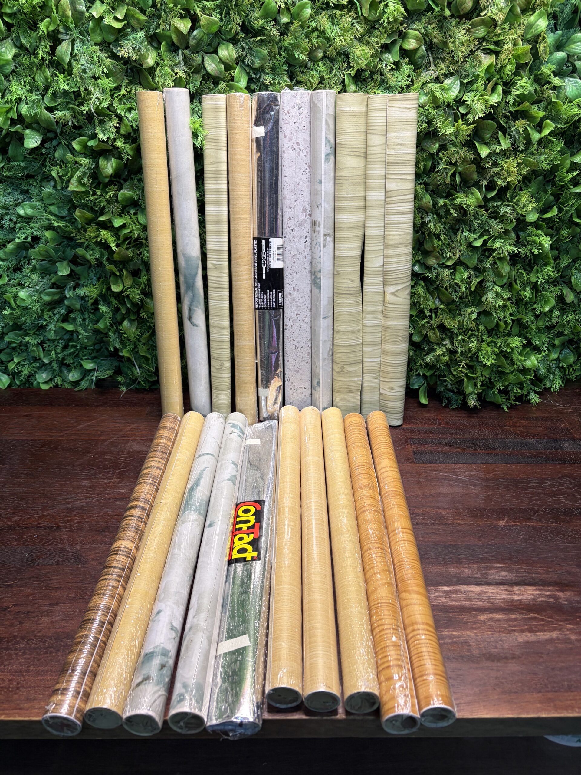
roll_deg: -0.4
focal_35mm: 26
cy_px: 388
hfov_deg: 53.1
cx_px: 290
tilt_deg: -29.8
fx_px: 582
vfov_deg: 67.3
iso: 80
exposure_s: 1/50
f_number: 1.6
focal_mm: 5.96
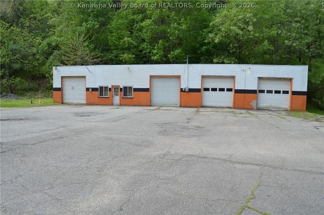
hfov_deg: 67.5
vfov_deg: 47.7
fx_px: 242
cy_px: 108
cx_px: 162
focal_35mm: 27
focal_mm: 18
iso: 200
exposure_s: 1/250
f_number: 8
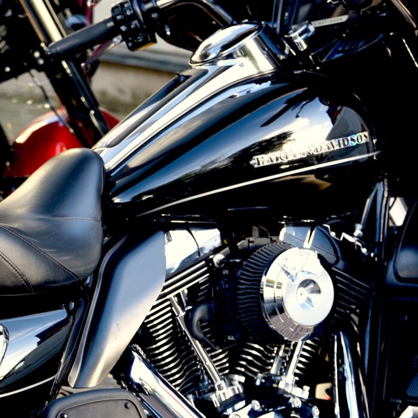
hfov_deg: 11.1
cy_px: 294
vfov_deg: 11.3
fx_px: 2118
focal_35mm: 155
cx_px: -80
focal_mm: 50
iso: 200
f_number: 4
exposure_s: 1/60
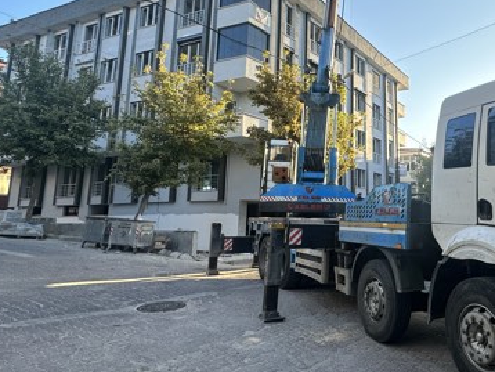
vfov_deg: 54.7
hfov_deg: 64.6
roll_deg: -0.1
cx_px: 379
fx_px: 358
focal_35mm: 25
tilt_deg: +8.4
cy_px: 160
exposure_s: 1/330
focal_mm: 2.22
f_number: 2.2
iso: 40
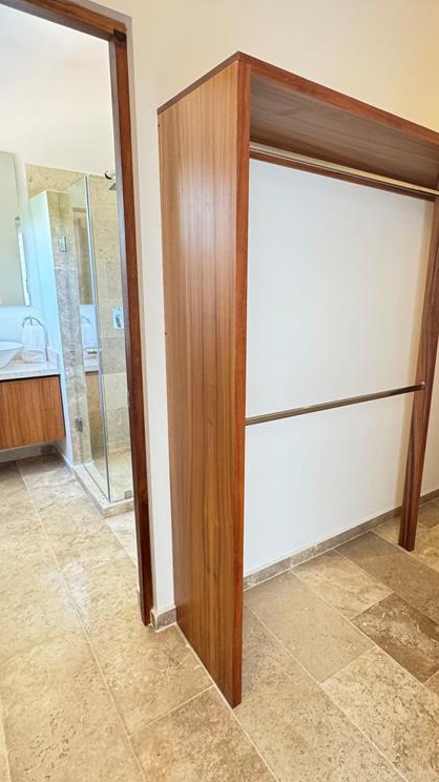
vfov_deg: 83.9
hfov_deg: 52.8
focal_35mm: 21
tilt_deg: -14.2
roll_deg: -1.2
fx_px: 435
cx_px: 284
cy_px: 388
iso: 400
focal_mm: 2.22
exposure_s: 1/60
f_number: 2.2
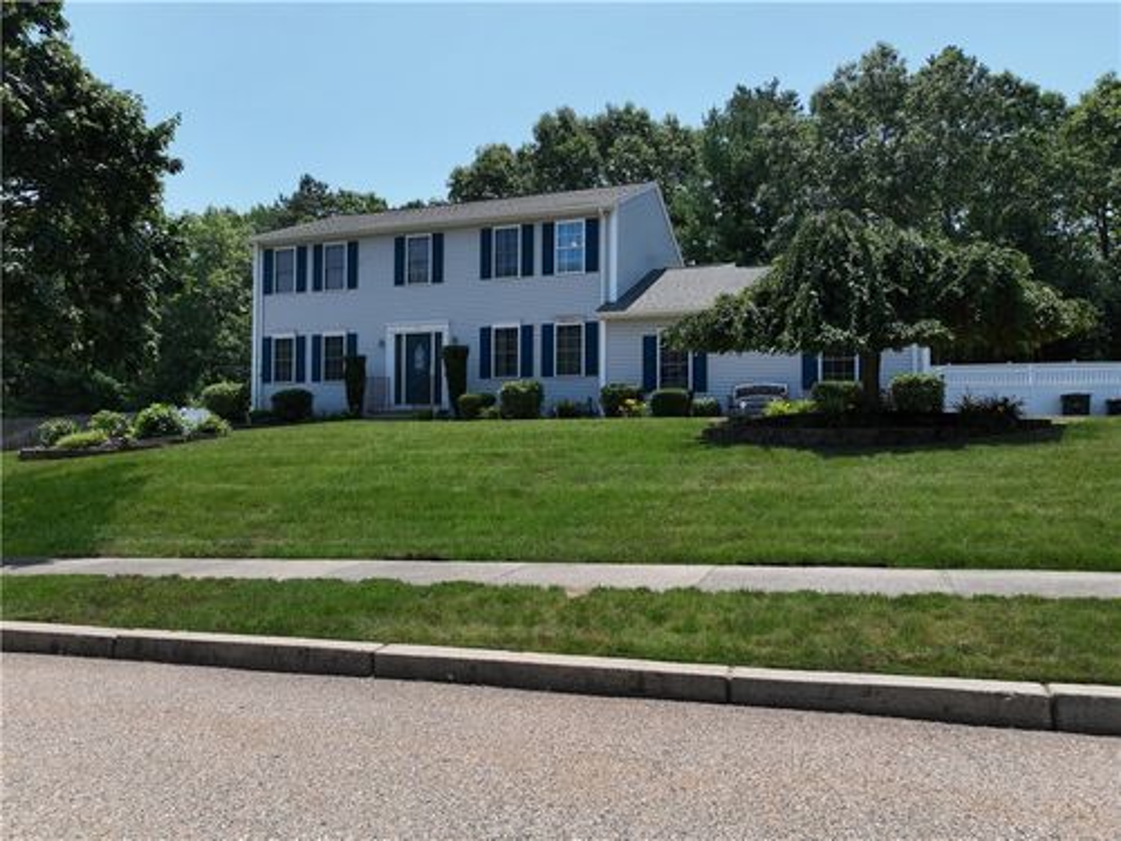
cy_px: 420
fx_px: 777
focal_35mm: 24
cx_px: 560
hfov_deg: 71.6
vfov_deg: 56.8
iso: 200
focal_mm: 12.29
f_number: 2.8
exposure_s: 1/2500
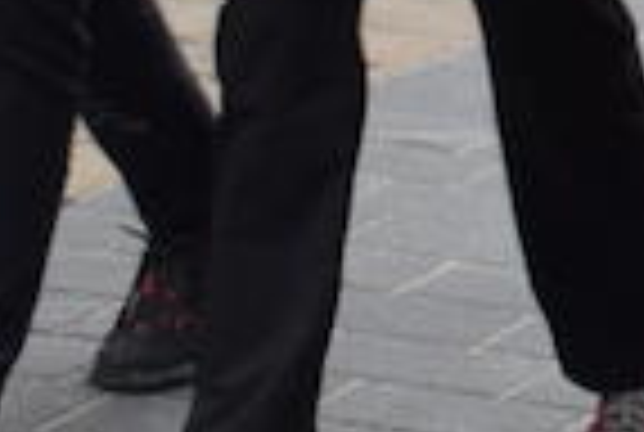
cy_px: -619
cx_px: 1383
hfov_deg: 6.0
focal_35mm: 335
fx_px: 6005
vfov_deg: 4.0
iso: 400
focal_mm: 32
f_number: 6.3
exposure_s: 1/160
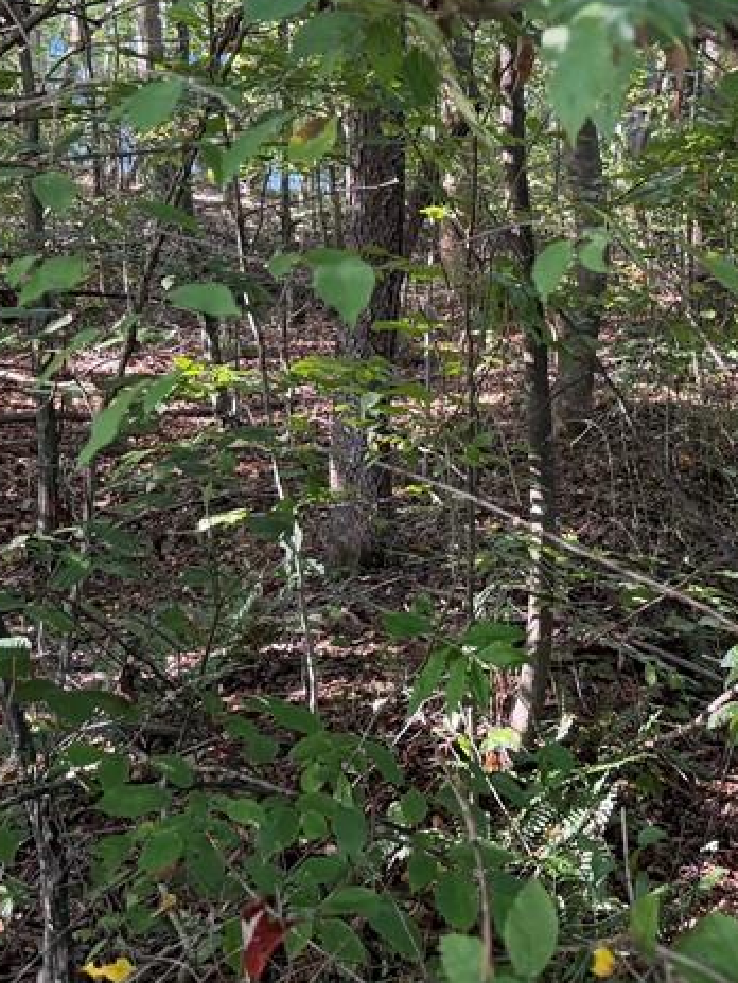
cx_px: 816
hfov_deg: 25.5
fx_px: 1507
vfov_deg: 35.7
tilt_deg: -6.6
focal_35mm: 53
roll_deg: +0.0
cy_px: 307
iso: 200
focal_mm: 6.76
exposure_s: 1/64
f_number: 1.78
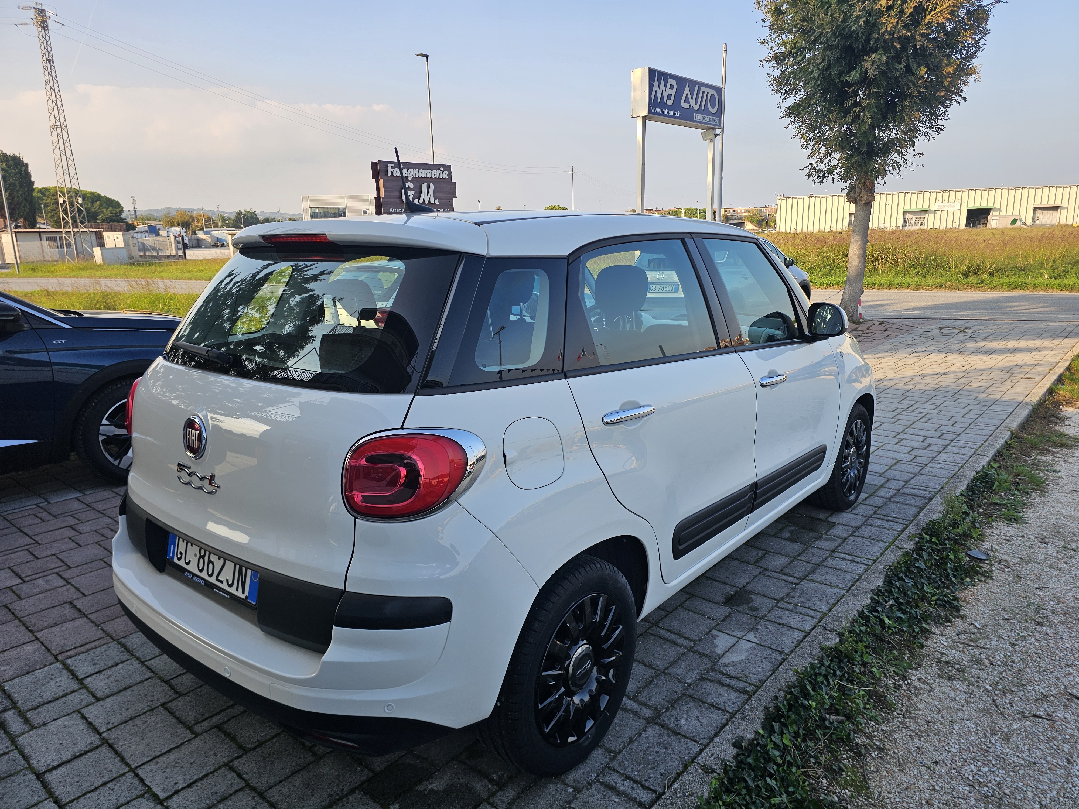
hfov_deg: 73.9
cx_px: 540
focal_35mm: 23
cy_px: 404
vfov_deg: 58.9
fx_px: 717
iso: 10
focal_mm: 6.3
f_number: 1.7
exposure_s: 1/291
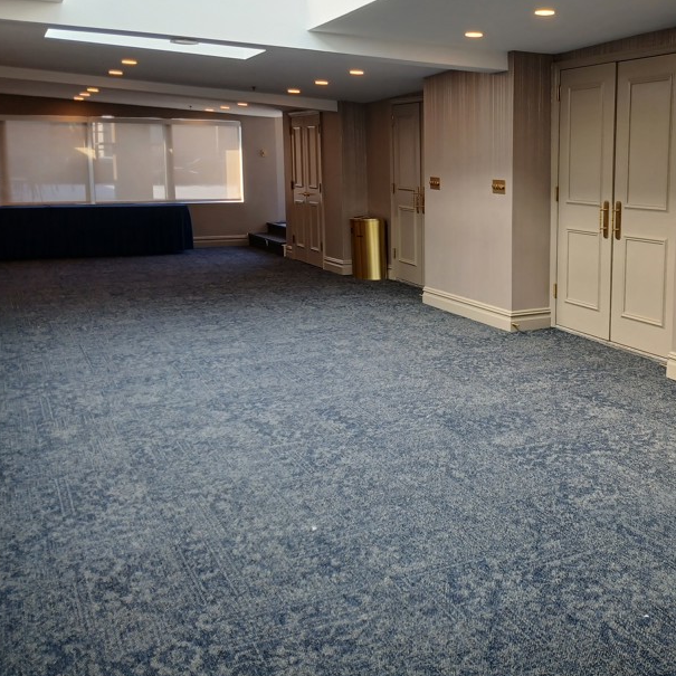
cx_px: 529
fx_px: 840
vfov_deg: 43.6
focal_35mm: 38
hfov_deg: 42.2
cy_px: 272
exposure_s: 1/60
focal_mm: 3.98
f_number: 1.8
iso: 50
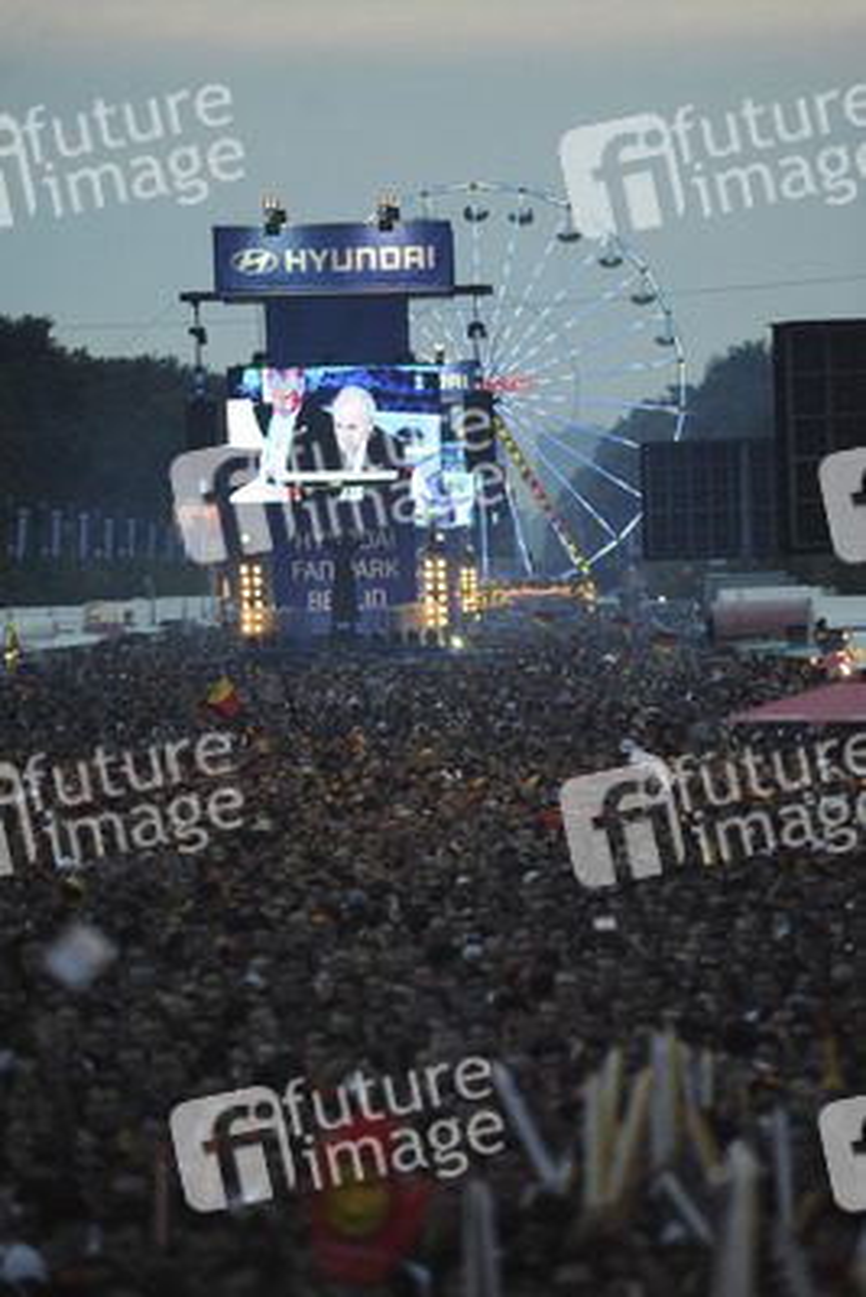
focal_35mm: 200
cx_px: 433
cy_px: 648
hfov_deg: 6.9
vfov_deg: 10.3
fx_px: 7210
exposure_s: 1/800
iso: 1000
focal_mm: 200
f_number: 2.8
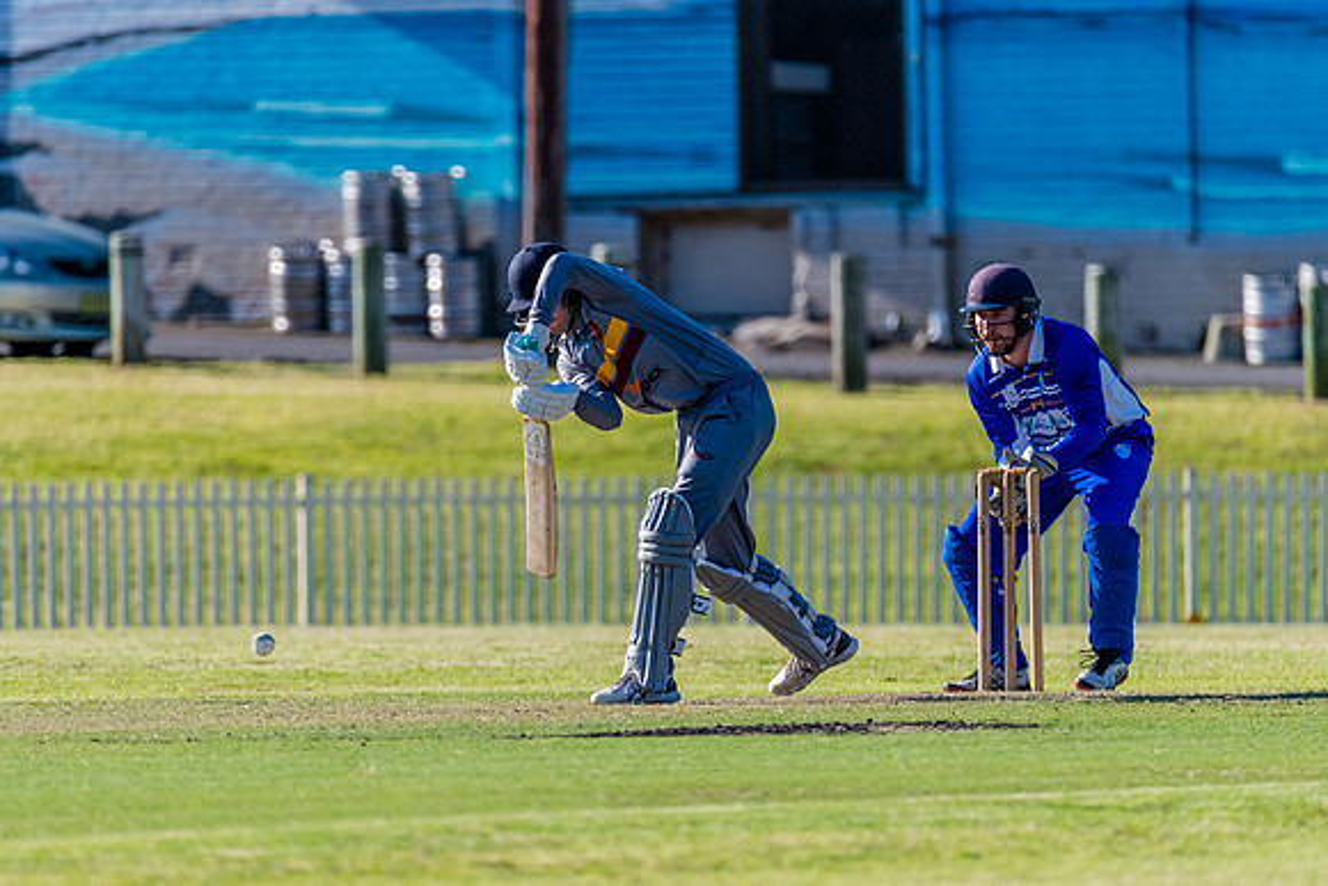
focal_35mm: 680
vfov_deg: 2.0
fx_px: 25085
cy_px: 482
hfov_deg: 3.0
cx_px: 640
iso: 640
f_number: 6.3
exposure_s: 1/2000
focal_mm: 600
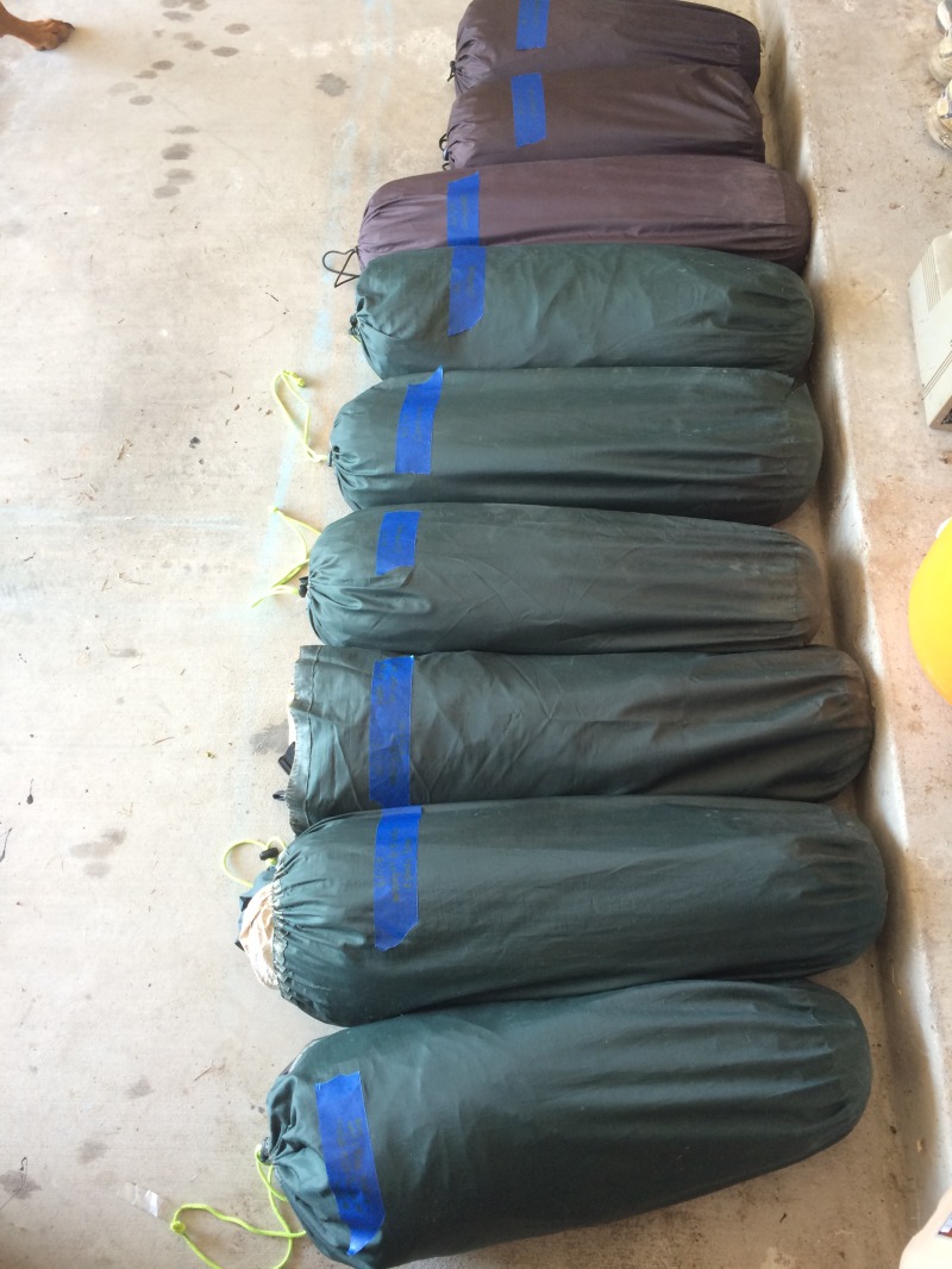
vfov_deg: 61.6
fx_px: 1063
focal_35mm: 29
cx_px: 476
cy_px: 634
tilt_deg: -68.4
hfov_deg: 48.2
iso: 40
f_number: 2.2
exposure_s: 1/30
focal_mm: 4.15
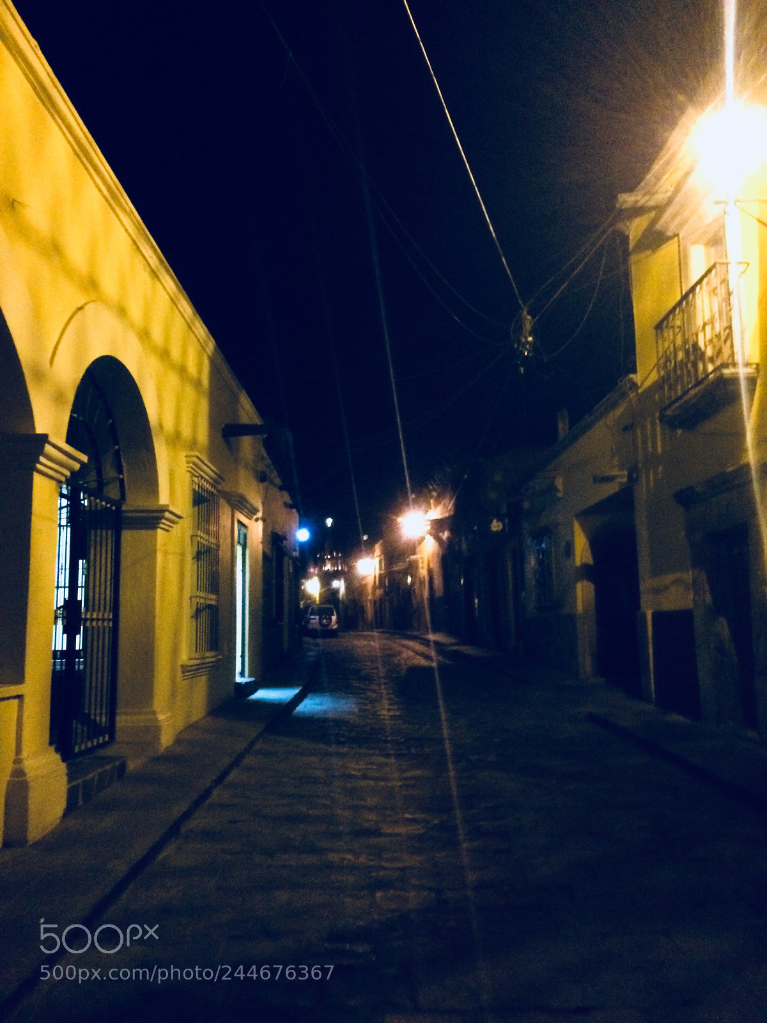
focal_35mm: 29
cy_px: 512
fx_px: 857
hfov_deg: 48.2
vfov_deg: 61.7
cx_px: 384
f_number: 2.2
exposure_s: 1/15
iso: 640
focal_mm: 4.15
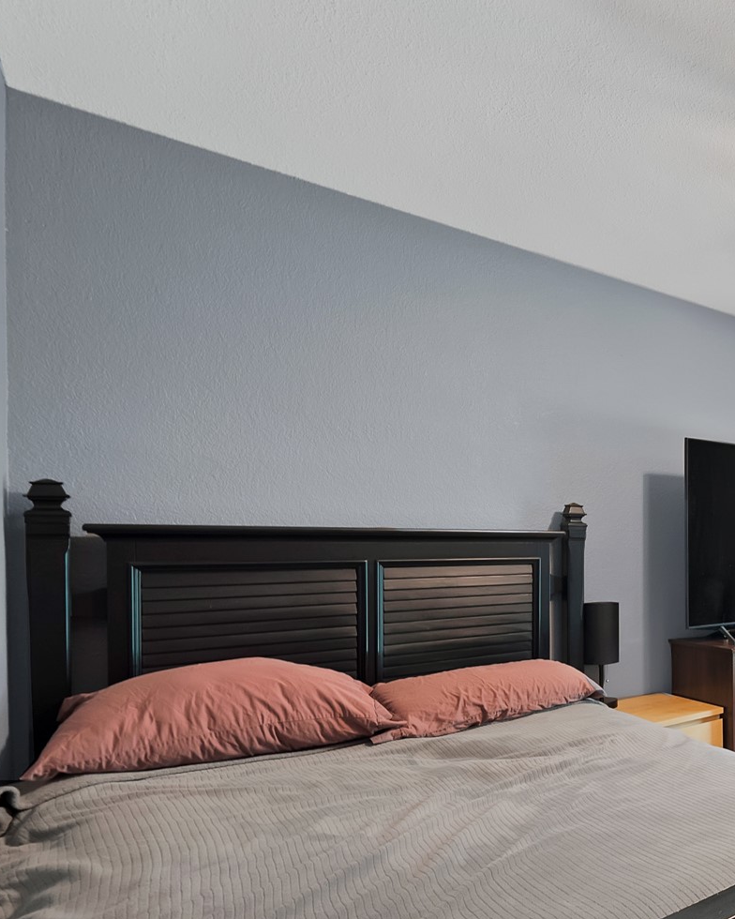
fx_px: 625
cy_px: 558
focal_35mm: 23
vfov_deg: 71.7
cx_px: 894
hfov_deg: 40.7
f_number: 9
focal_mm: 12
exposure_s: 1.6
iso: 640
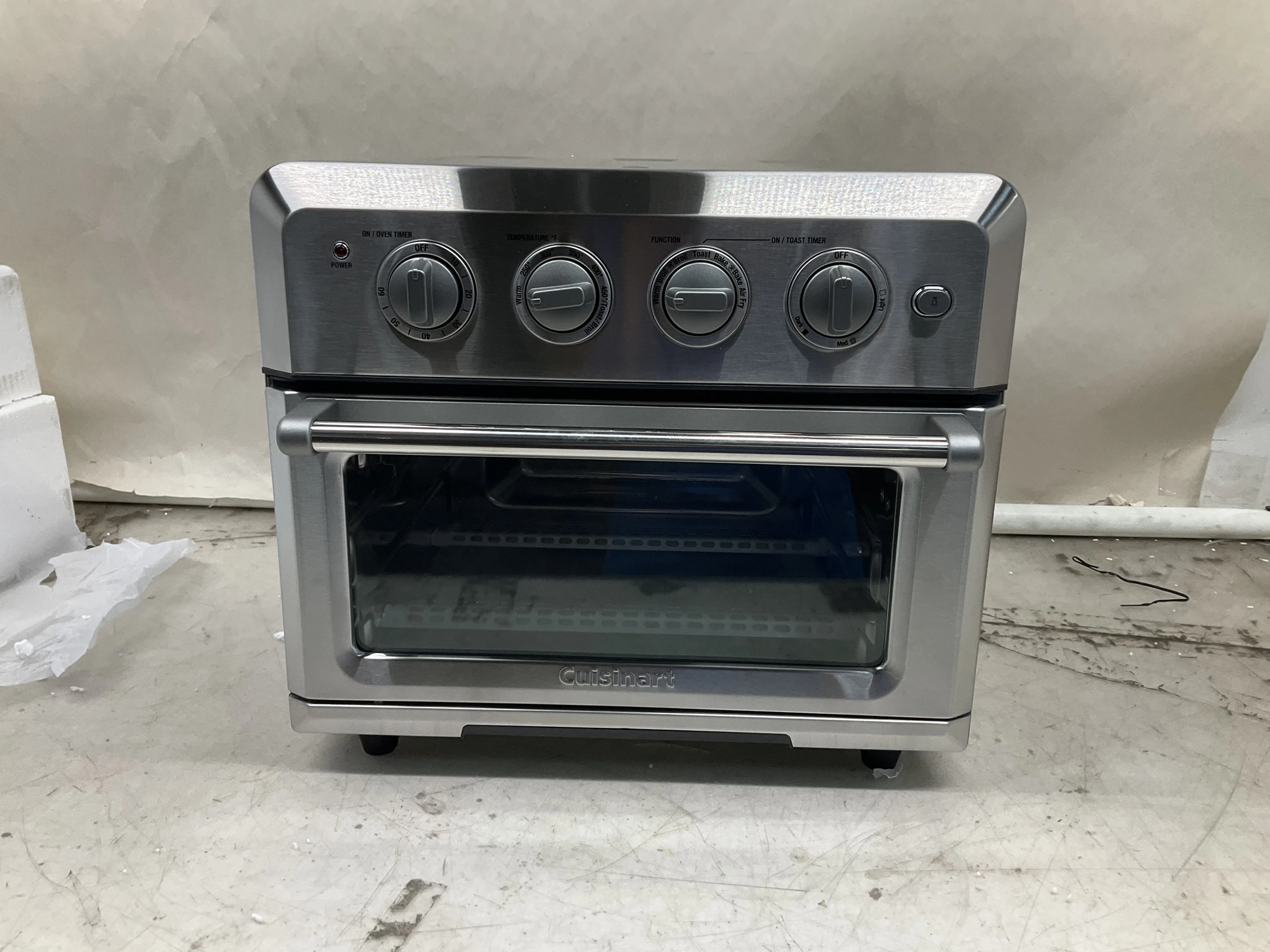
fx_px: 1064
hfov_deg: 61.7
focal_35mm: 29
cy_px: 476
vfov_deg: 48.2
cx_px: 635
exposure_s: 1/120
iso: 50
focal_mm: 3
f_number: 1.8
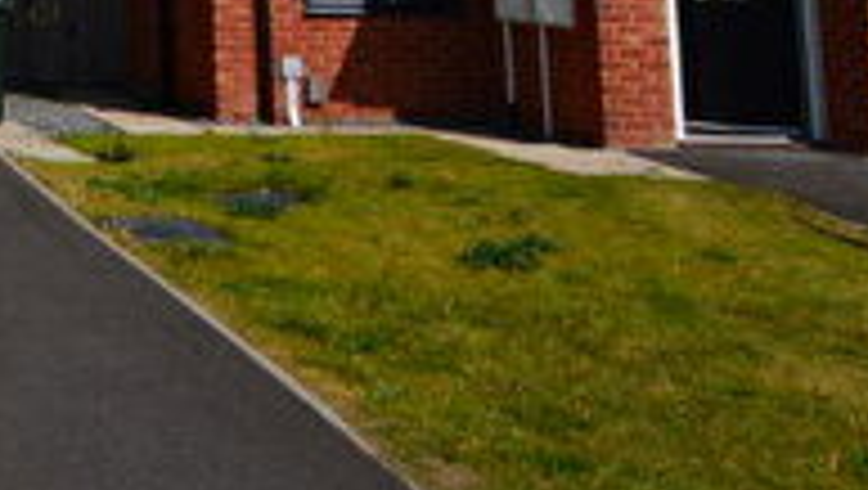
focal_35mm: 57
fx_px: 1313
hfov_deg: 29.1
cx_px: -279
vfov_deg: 19.0
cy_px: -214
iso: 220
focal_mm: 10
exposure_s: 1/500
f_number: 11
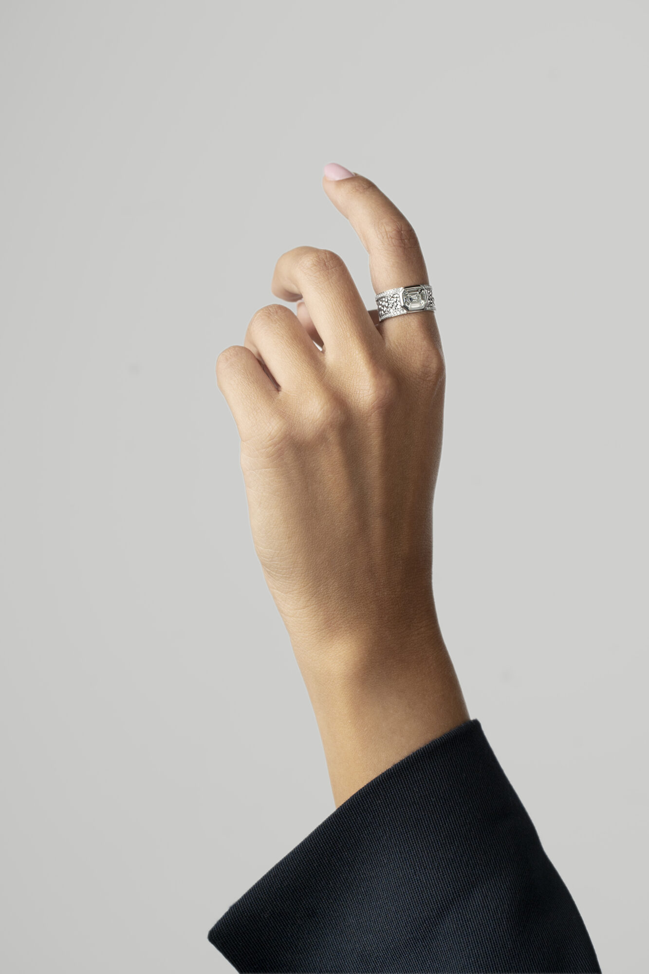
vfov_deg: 23.9
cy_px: 487
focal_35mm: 85
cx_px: 324
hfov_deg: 16.1
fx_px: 2299
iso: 500
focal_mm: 85
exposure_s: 1/100
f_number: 7.1
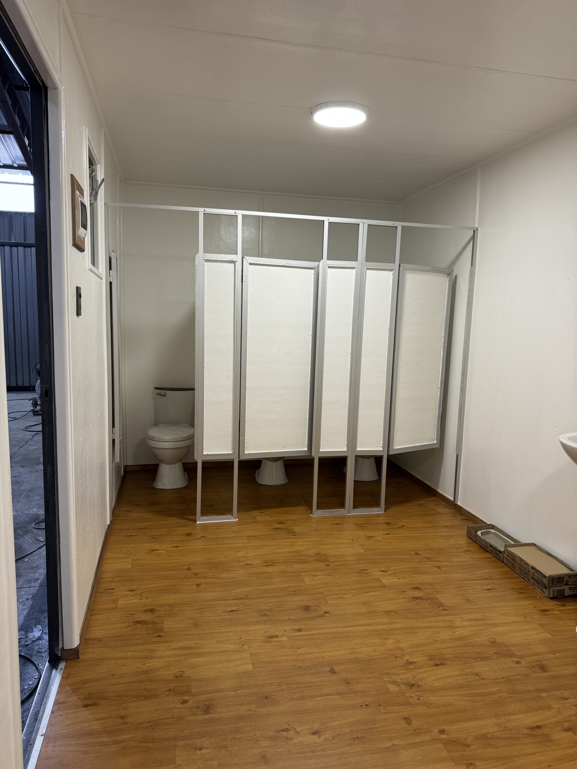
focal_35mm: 24
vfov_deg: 71.6
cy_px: 384
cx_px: 288
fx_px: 533
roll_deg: -1.4
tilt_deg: -6.9
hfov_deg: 56.8
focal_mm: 6.76
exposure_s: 1/100
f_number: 1.78
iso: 160
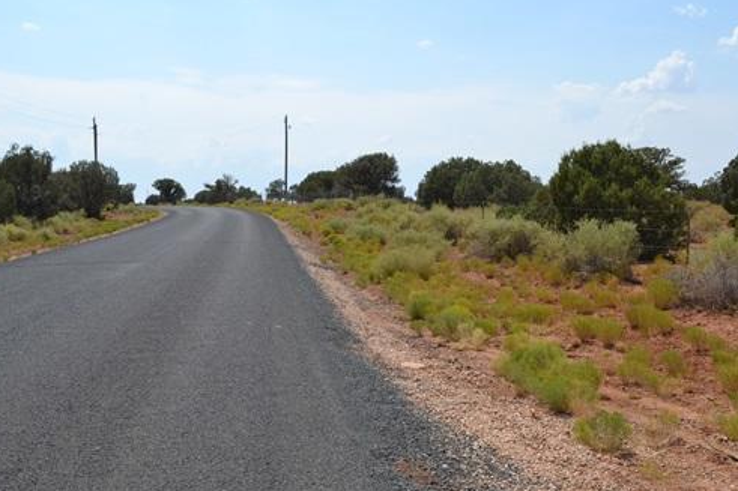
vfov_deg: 30.4
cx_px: 290
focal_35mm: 44
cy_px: 291
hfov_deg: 44.3
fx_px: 902
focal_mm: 24
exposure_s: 1/250
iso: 100
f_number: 8
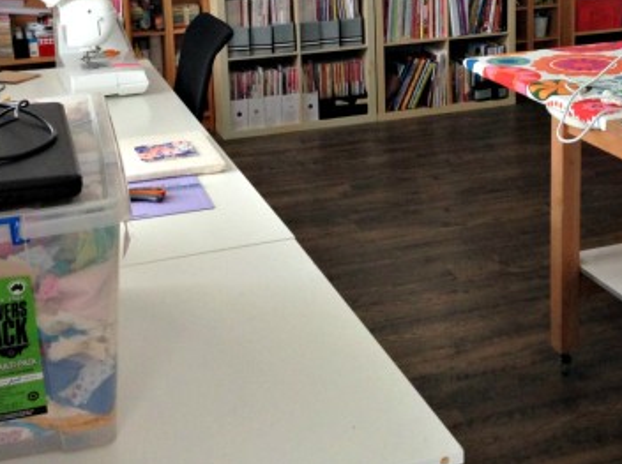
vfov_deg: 23.3
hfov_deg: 31.6
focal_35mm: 61
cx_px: 392
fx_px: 1095
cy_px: 41
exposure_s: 1/20
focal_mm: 4.12
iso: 160
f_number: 2.4
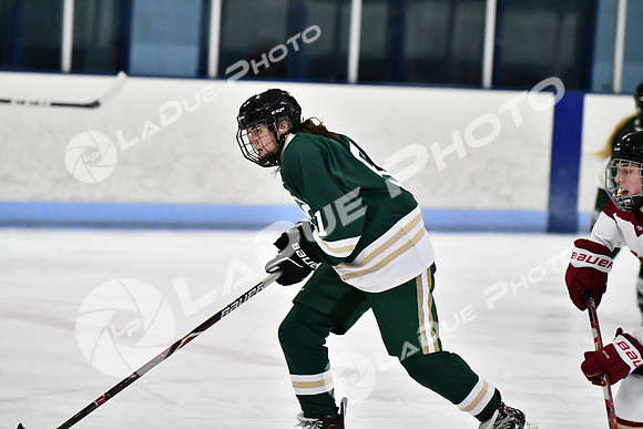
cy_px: 214
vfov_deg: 5.2
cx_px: 322
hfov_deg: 7.8
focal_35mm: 262
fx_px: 4689
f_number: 2.8
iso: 8000
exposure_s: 1/1250
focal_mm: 175
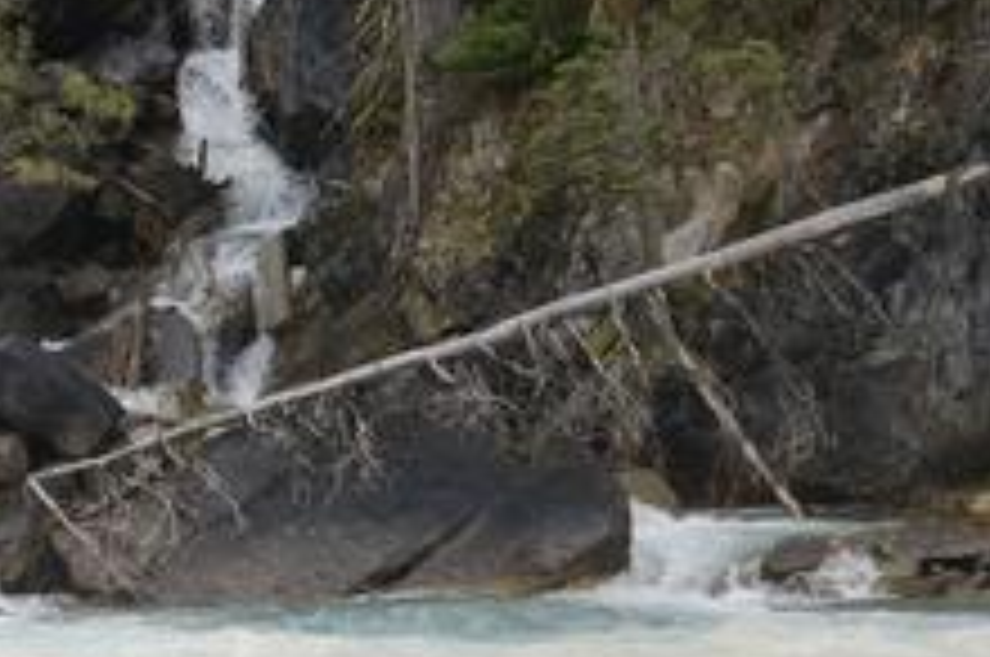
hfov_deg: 10.5
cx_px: 207
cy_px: 308
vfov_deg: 7.0
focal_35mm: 196
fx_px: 5395
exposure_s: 1/160
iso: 100
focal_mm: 45
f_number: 8
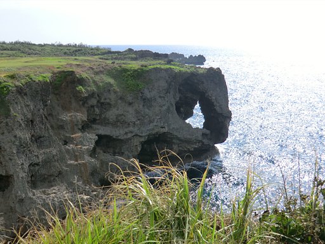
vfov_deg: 36.0
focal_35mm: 40
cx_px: 162
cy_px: 122
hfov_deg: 46.8
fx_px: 376
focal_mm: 7.1
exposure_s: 1/640
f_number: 3.8
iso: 64
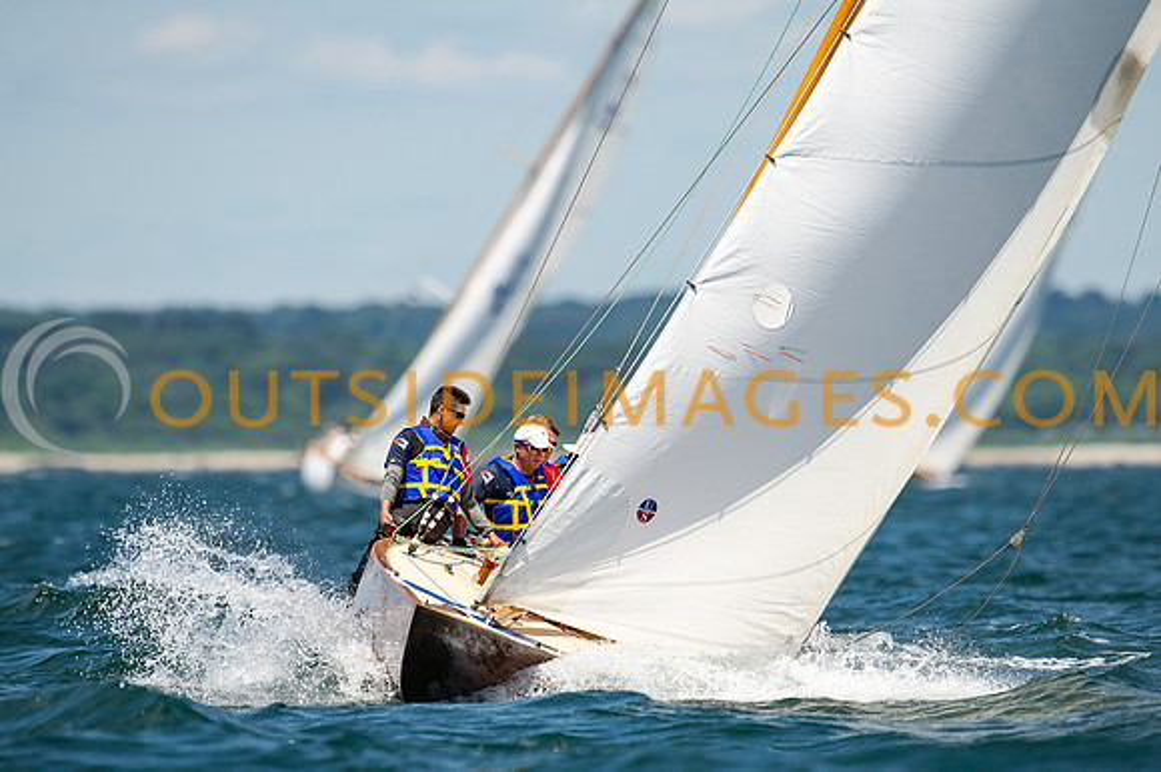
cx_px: 580
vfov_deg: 1.9
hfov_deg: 2.9
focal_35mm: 717
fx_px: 23110
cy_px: 431
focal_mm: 600
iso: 400
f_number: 5
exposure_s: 1/2500
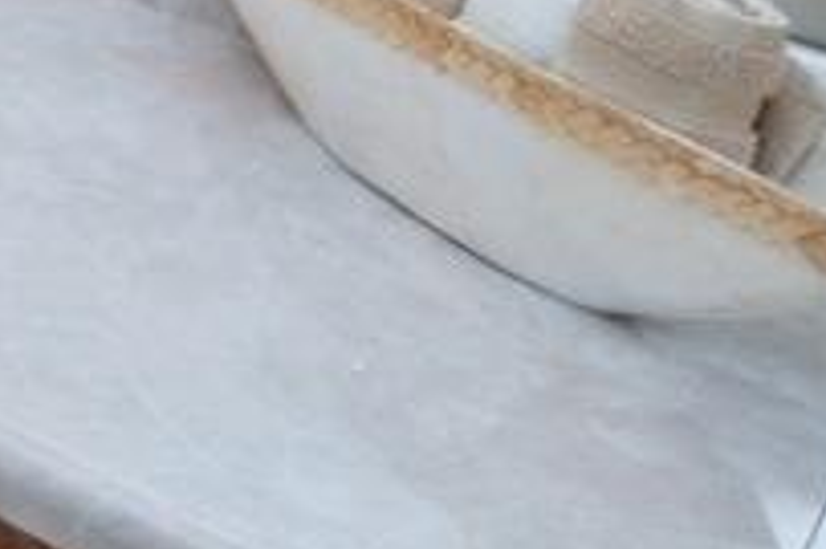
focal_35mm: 91
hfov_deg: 14.6
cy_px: -523
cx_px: -1147
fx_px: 2086
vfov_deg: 13.1
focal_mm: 18
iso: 1000
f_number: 11
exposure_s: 1/60
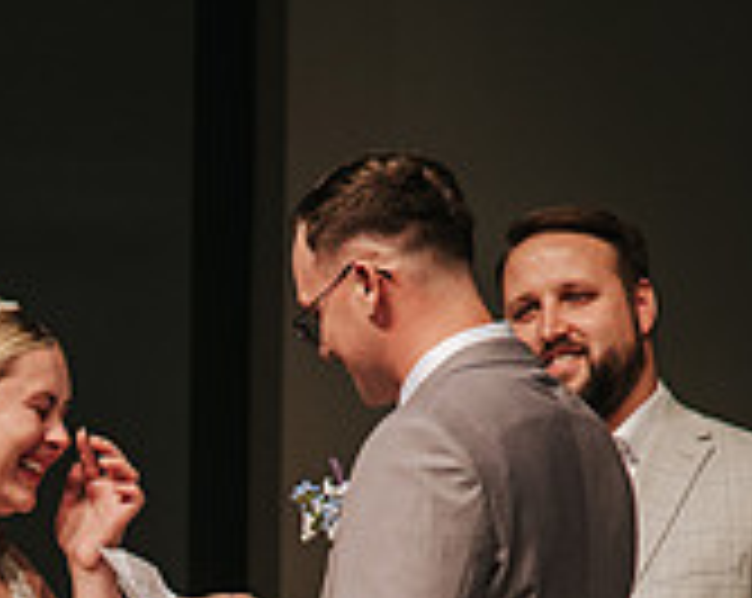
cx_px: -23
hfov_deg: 4.2
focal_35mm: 463
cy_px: 853
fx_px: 10287
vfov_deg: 3.3
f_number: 4
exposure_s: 1/200
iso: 900
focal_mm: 120
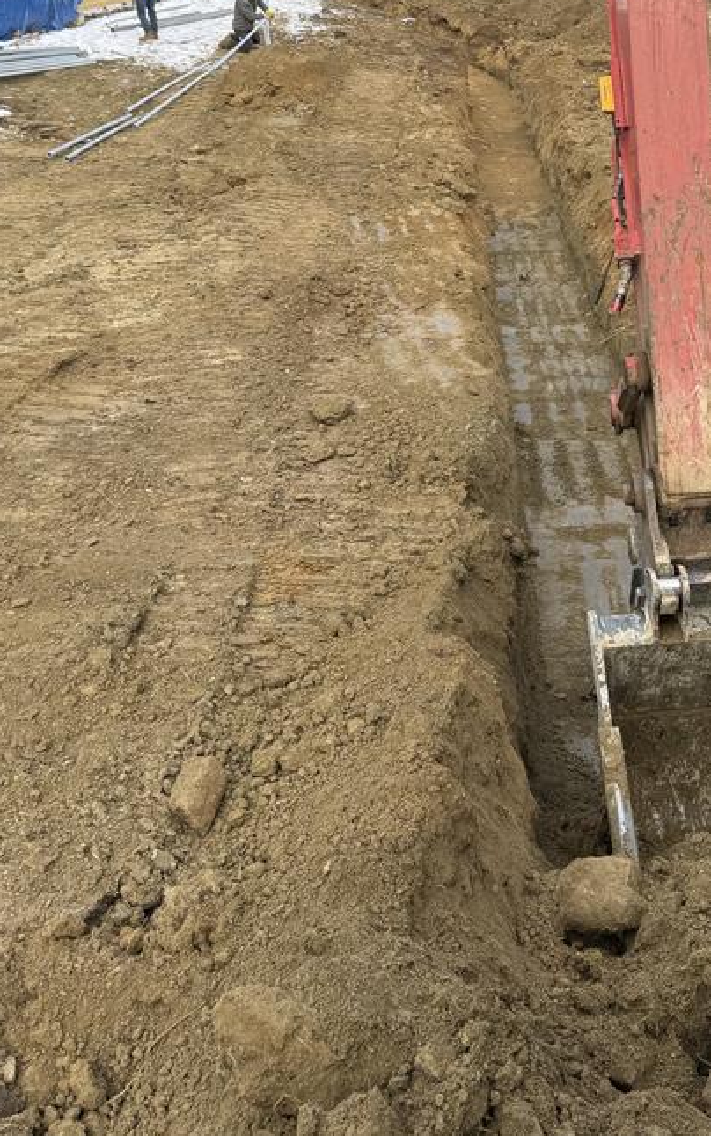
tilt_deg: -18.7
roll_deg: -4.3
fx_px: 1302
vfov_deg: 45.3
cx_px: 498
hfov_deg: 30.2
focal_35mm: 42
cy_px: 265
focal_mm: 6.76
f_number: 1.78
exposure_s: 1/621
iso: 80
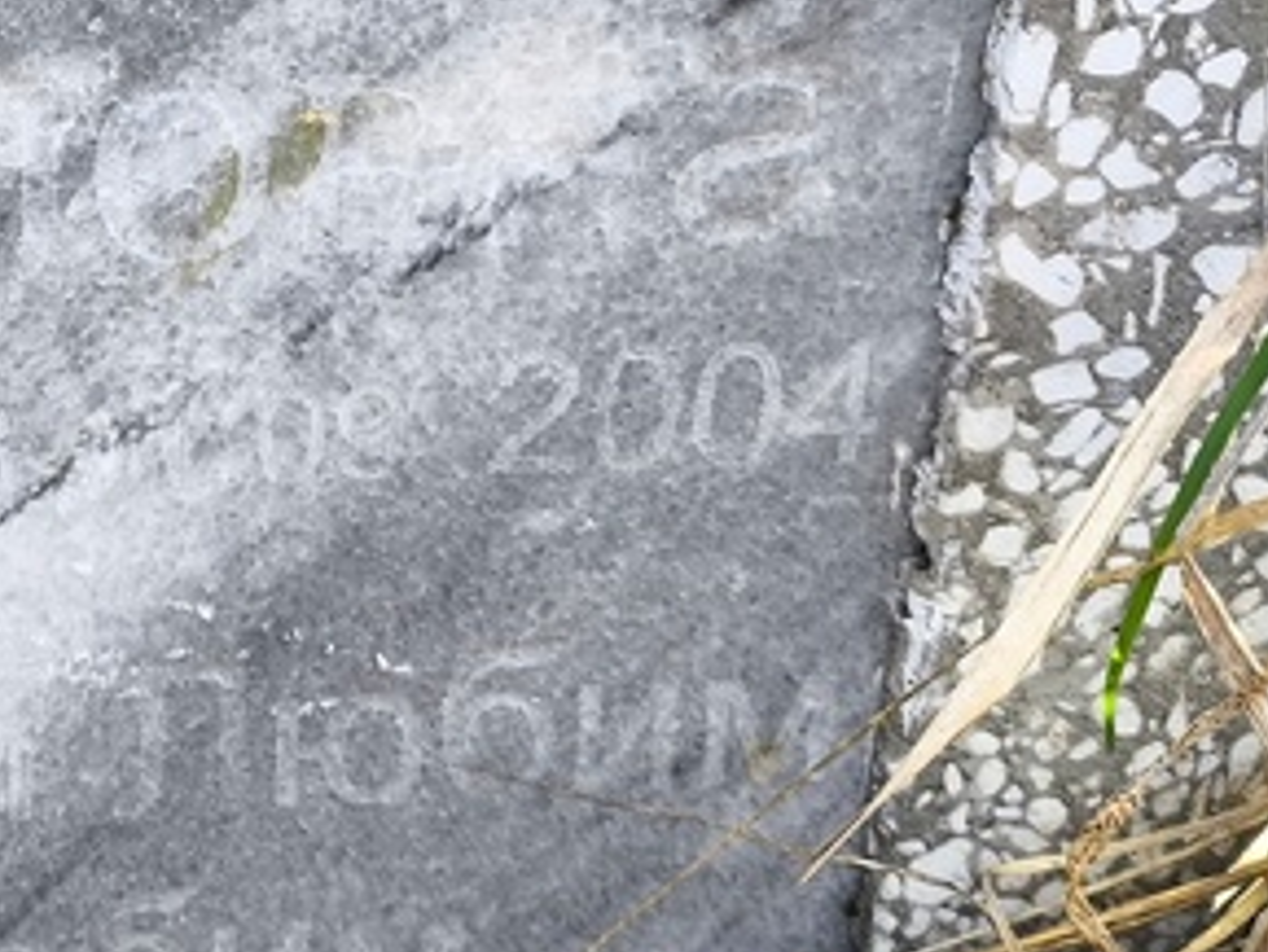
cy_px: 22
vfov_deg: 20.7
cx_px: 42
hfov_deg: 26.8
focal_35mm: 69
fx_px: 2529
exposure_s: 1/120
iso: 64
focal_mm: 4.71
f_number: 1.7
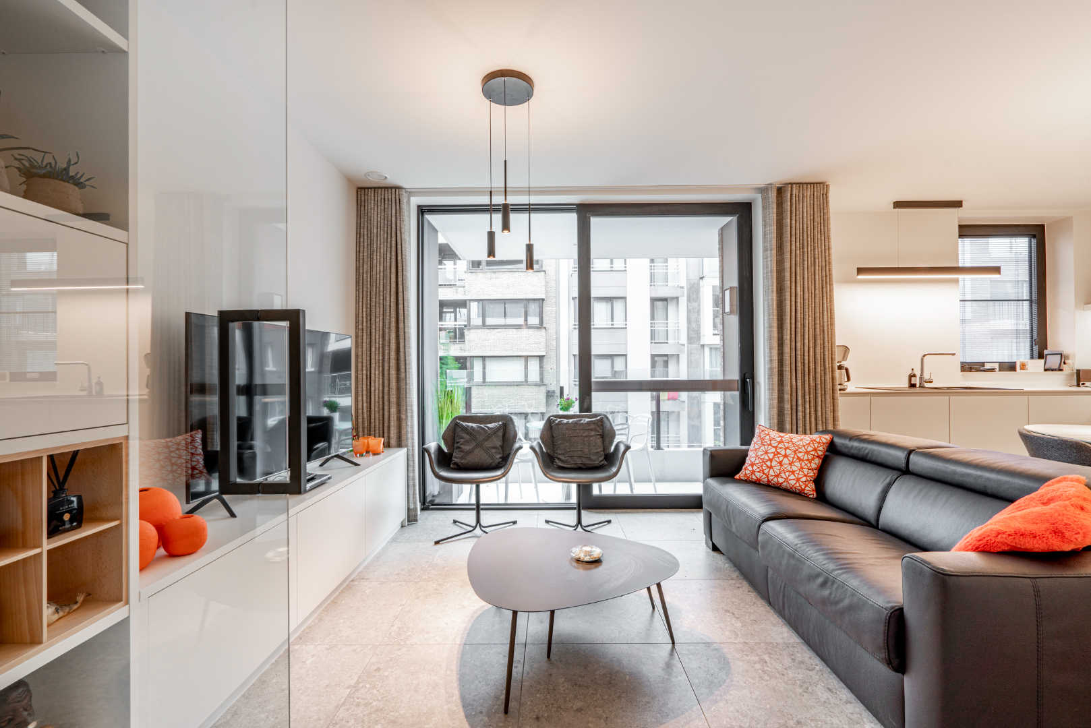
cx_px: 546
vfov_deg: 73.8
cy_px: 364
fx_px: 485
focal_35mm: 16
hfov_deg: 96.7
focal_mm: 16
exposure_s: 1
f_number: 11
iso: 100
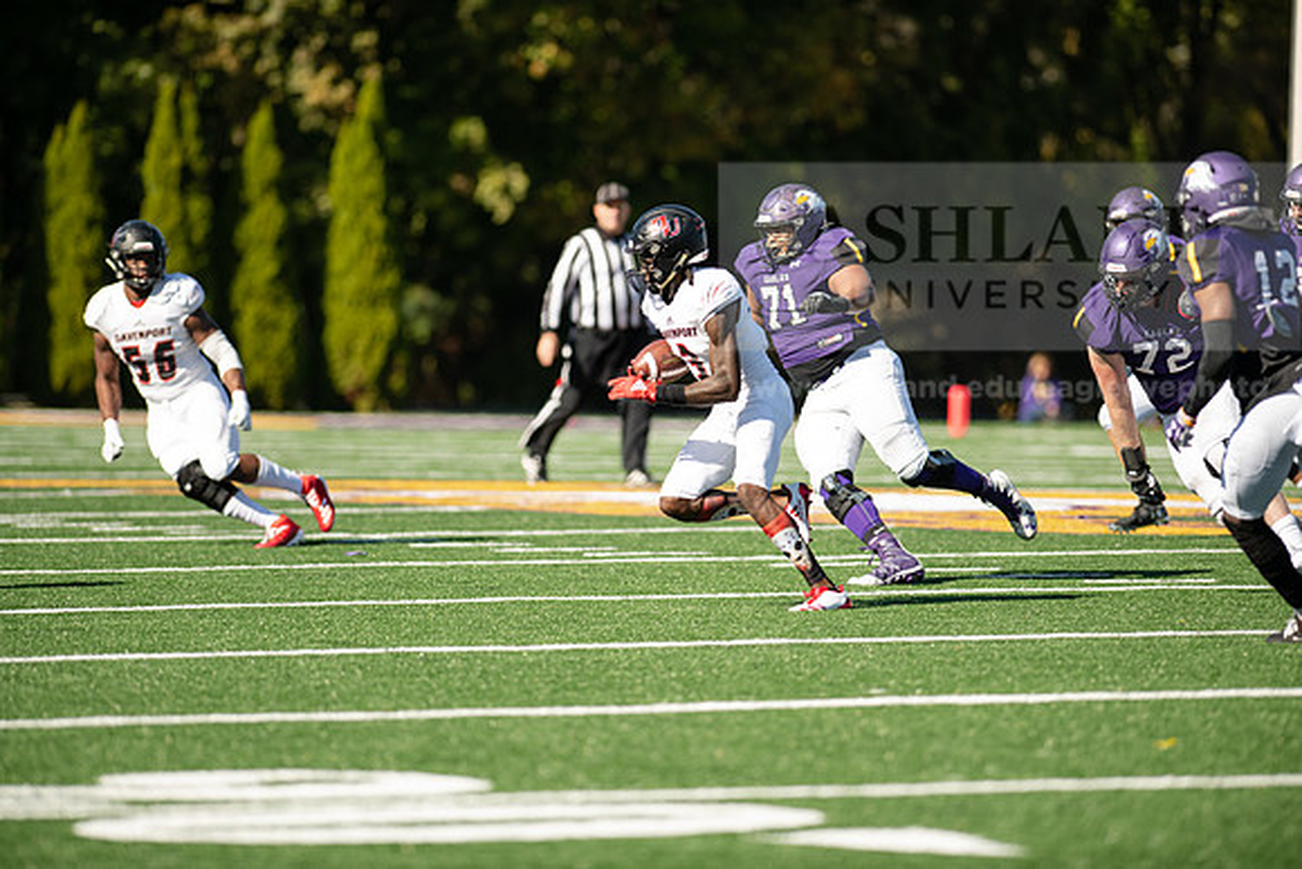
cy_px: 434
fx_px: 10852
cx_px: 651
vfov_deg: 4.6
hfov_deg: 6.9
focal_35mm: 300
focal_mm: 300
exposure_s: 1/1600
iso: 200
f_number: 3.2
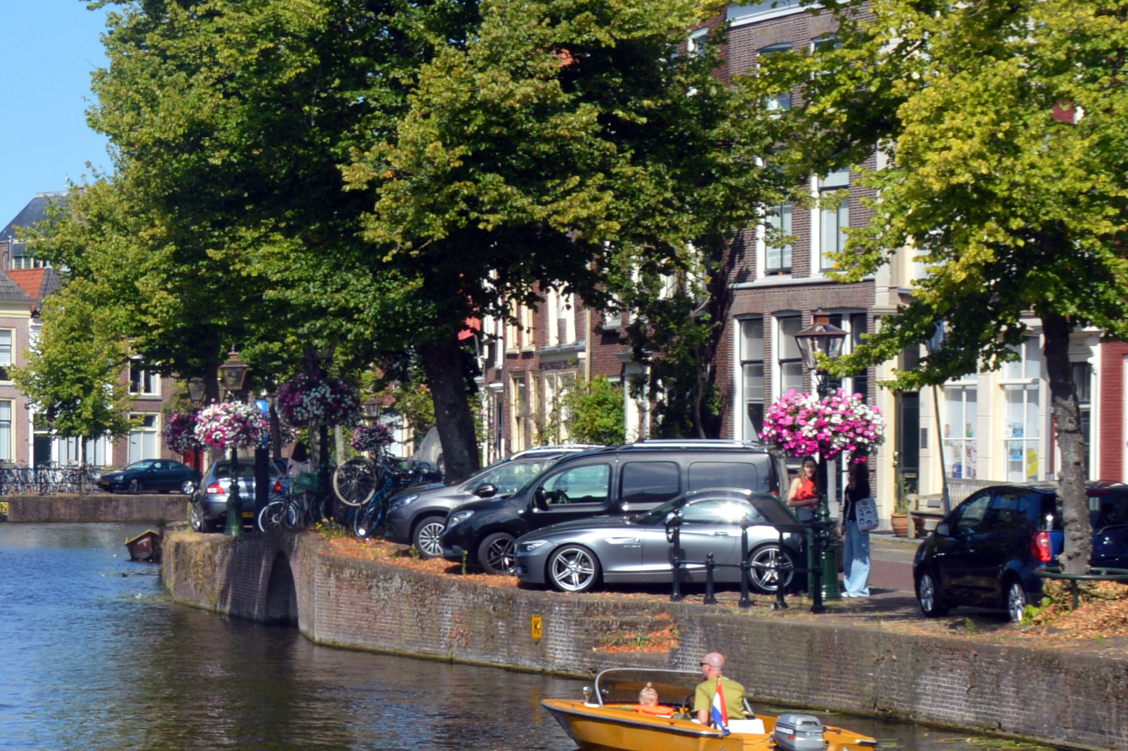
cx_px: -24
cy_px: 361
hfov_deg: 15.2
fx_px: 4133
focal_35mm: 132
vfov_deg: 10.4
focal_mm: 28
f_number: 8
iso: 100
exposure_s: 1/250
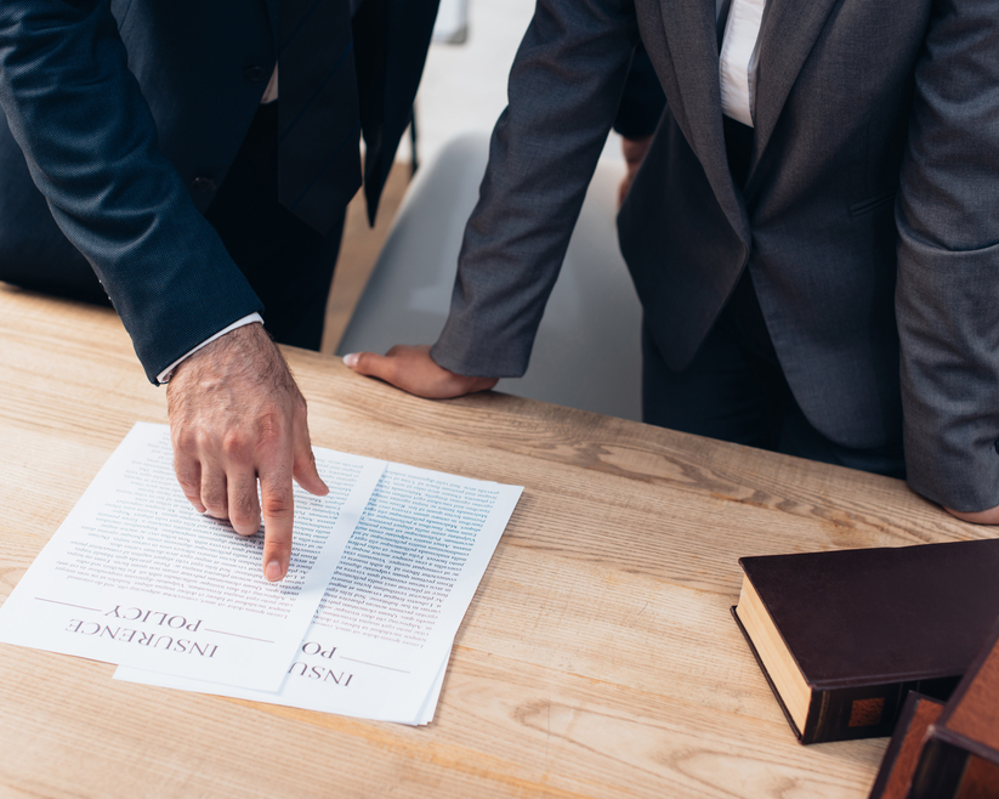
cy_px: 395
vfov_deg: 26.7
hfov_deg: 33.0
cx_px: 483
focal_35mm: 57
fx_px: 1685
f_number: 3.5
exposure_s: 1/200
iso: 125
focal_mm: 50
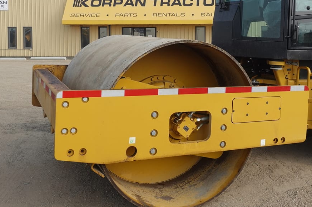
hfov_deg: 43.8
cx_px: 212
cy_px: 56
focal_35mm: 44
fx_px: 381
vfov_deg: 30.1
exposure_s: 1/320
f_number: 5.6
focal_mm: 9.4
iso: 125
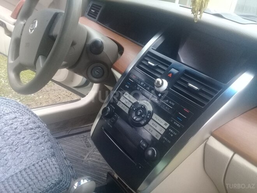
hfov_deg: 58.4
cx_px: 128
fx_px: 230
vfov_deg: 45.4
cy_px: 96
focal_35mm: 31
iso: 125
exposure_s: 1/33
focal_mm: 3.3
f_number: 2.2
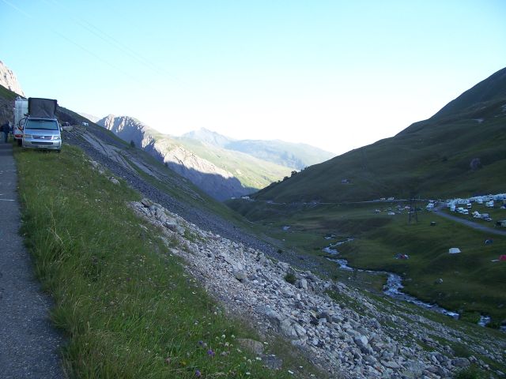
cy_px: 190
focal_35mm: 34
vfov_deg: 41.8
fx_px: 497
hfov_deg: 54.0
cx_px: 253
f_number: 2.7
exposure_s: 1/350
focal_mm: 5.6
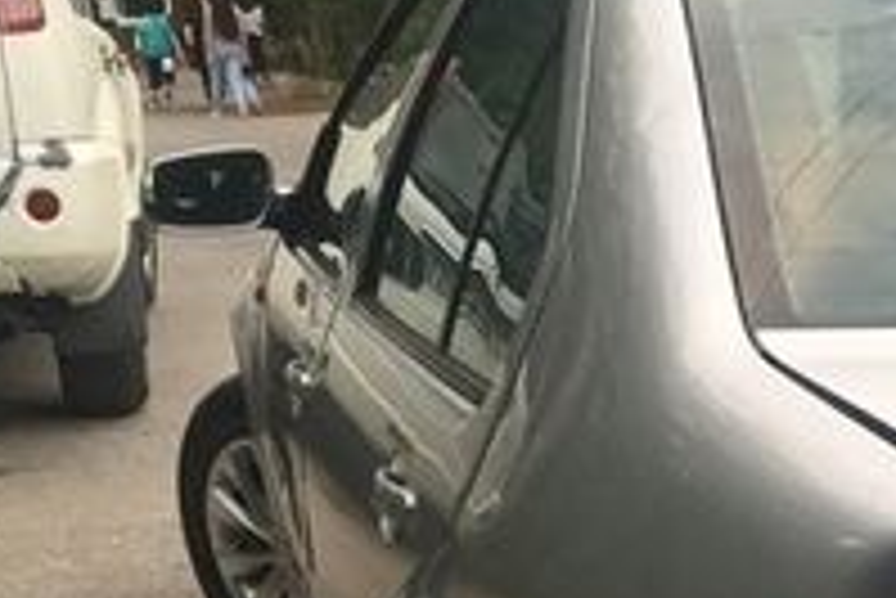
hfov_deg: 19.4
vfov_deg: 13.3
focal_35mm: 100
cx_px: 1022
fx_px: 2491
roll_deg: -1.5
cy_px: 762
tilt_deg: -16.3
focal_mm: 4.15
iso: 32
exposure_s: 1/33
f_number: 2.2
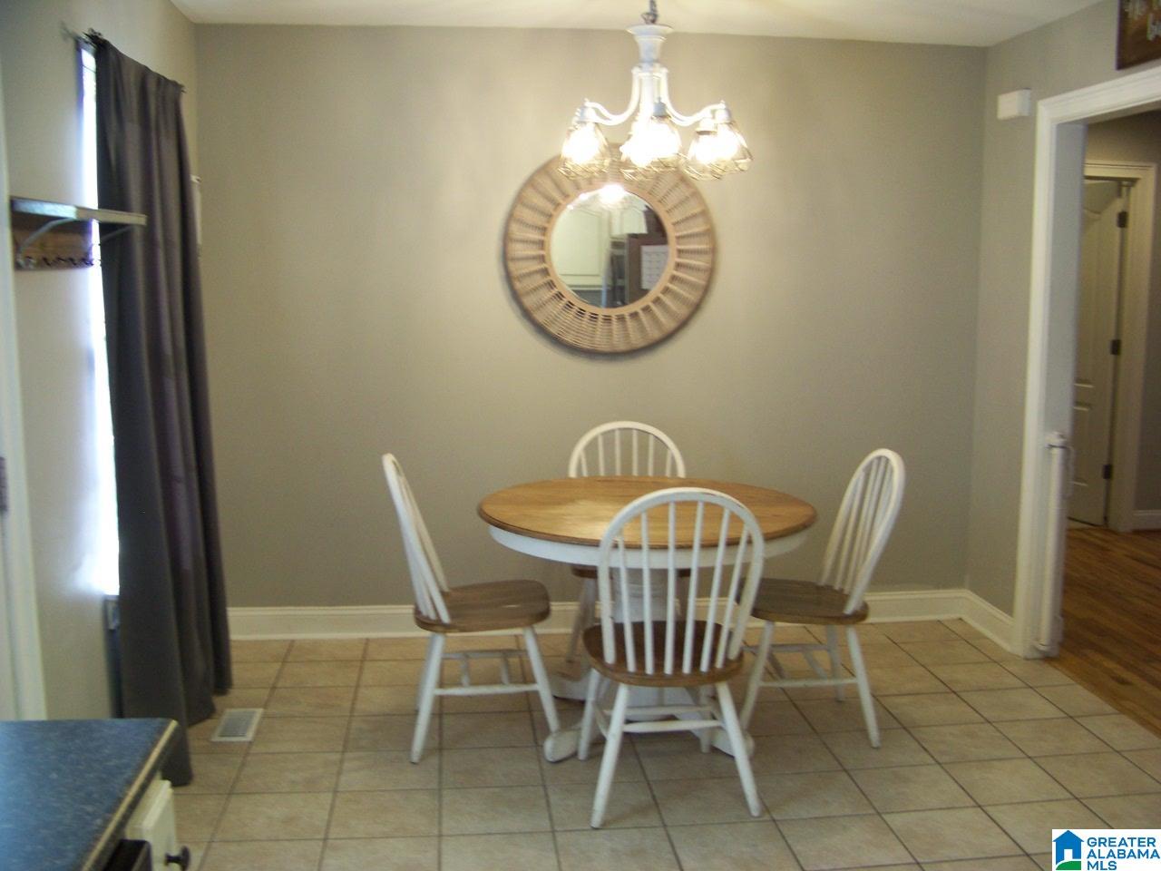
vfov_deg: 39.7
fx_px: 1207
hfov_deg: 51.4
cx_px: 580
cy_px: 436
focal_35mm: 36
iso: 137
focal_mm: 5.85
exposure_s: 1/30
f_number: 2.8
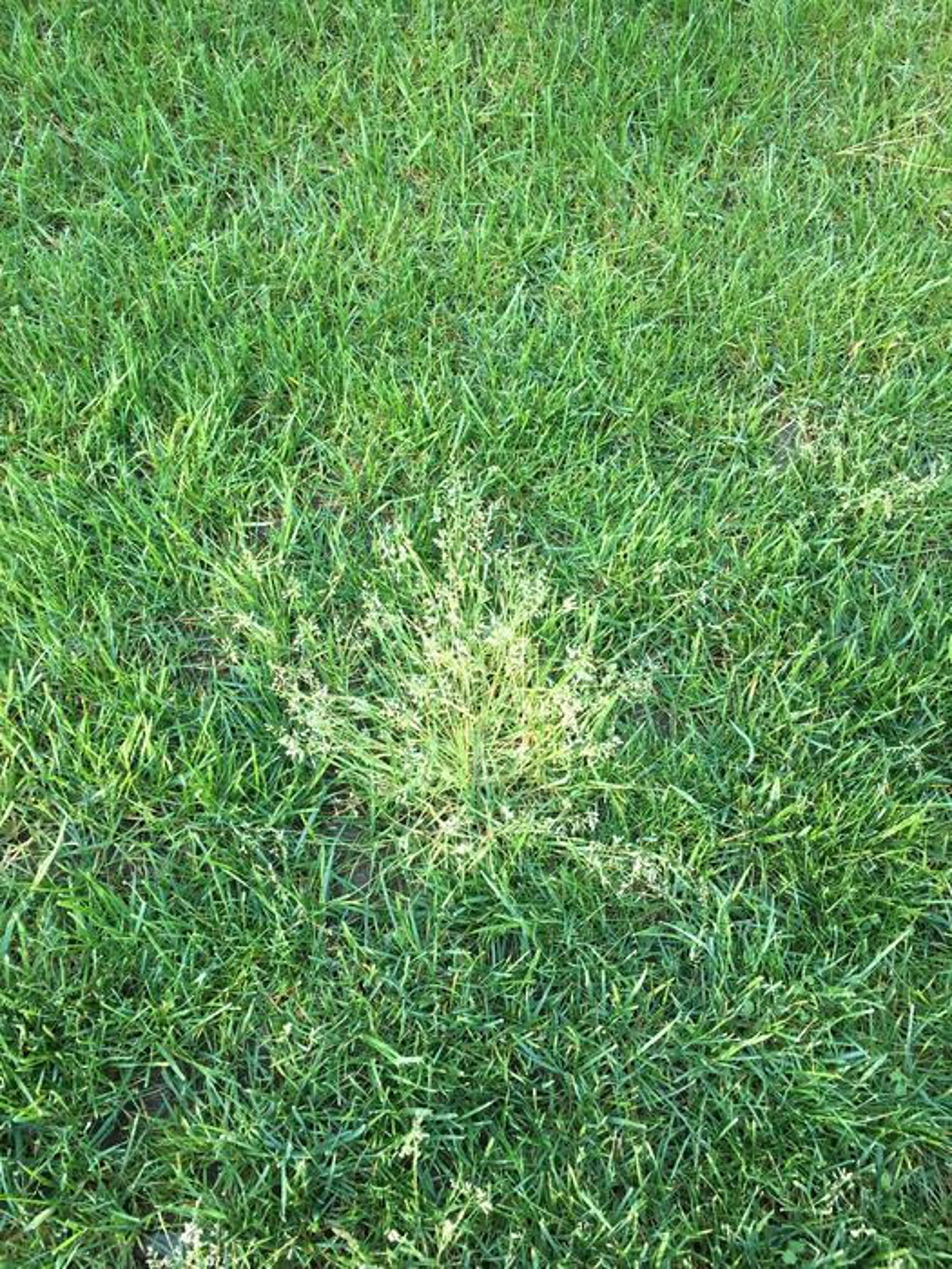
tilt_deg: -62.3
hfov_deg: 48.2
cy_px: 634
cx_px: 476
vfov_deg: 61.7
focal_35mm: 29
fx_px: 1063
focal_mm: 4.15
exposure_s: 1/30
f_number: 2.2
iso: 25
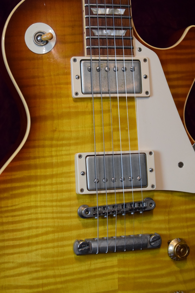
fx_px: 670
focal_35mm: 82
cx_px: 98
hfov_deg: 16.6
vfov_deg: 24.6
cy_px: 146
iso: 2800
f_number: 5.6
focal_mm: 55
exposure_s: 1/60
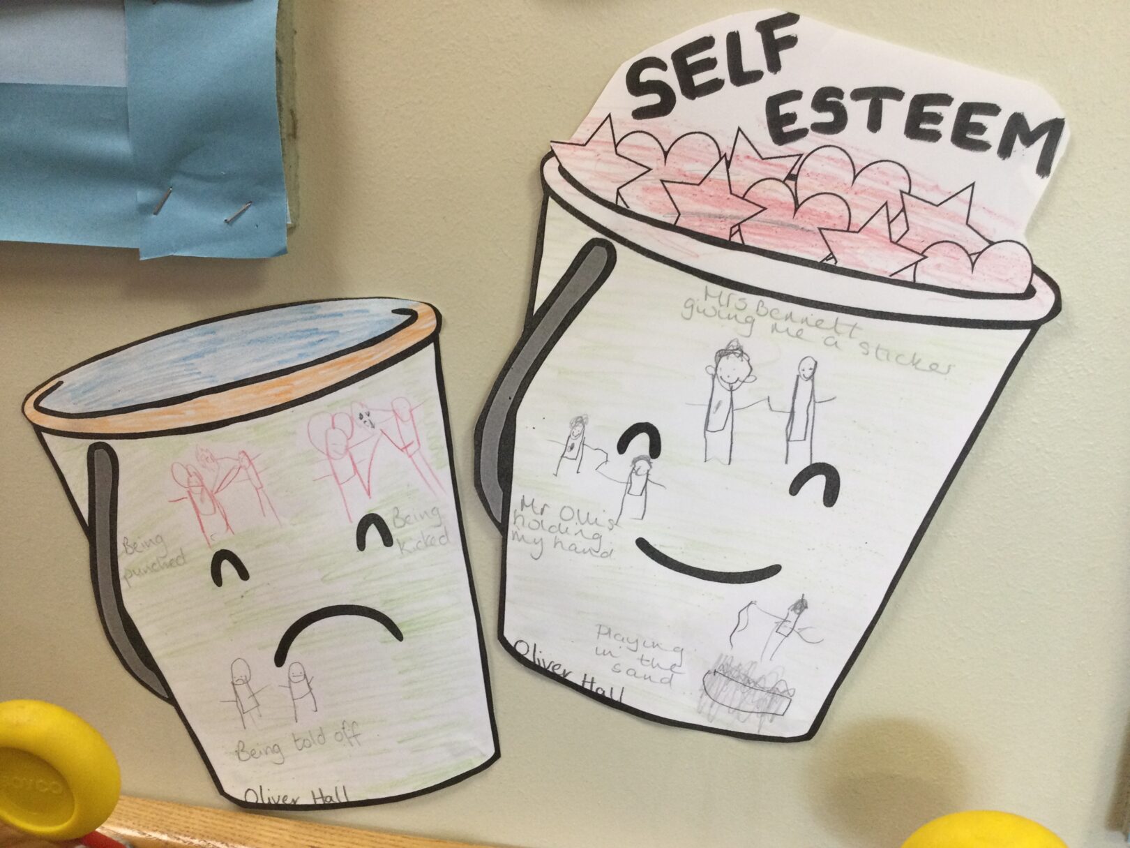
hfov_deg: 58.4
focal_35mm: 31
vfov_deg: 45.4
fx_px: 1012
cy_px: 424
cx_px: 565
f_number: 2.4
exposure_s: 1/33
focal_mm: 3.3
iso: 80
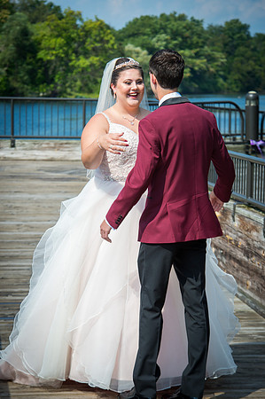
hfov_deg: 10.1
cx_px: 132
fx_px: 1494
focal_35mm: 135
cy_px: 200
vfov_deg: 15.2
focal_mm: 135
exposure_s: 1/180
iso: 100
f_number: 9.5
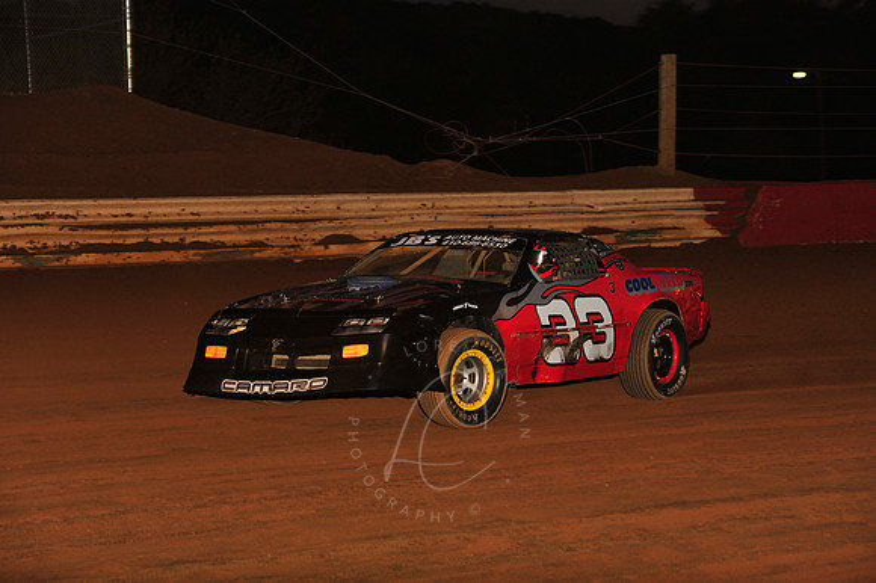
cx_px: 438
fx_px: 2724
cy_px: 292
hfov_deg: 18.3
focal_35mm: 112
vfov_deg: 12.2
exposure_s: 1/320
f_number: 6.3
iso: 1000
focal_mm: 112
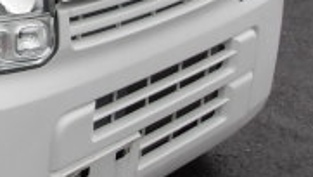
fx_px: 864
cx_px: -147
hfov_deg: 18.4
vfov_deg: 11.3
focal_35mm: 104
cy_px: -66
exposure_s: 1/60
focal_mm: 4.9
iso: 100
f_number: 10.4
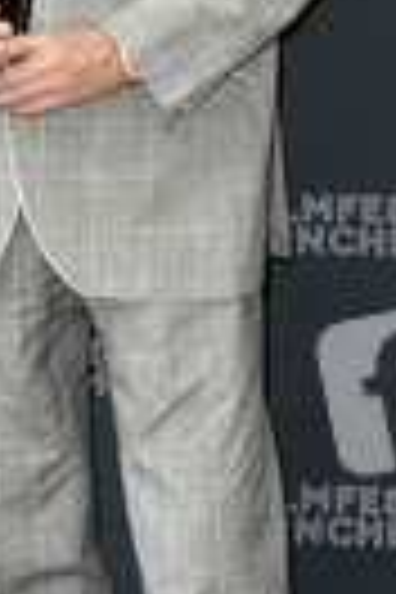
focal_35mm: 205
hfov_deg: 6.7
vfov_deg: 10.0
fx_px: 3374
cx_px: 140
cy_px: 144
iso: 160
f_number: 6.3
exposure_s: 1/60
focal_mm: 45
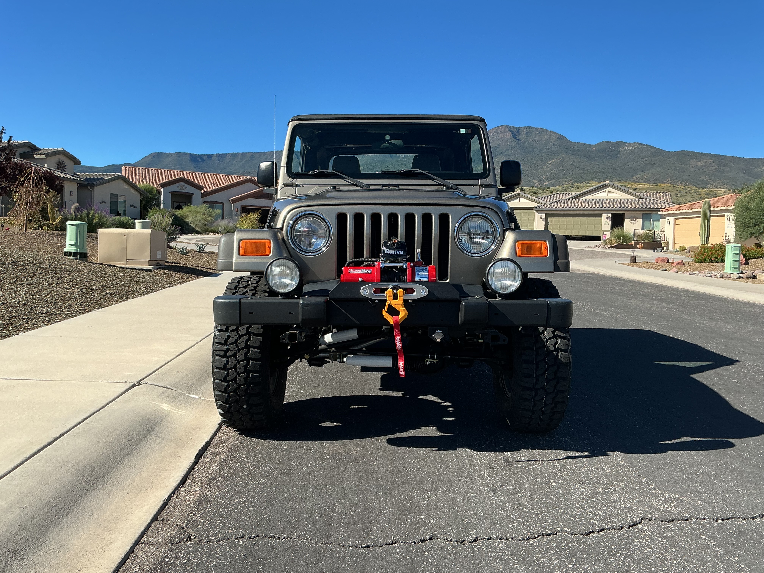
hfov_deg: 61.7
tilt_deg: -2.5
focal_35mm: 29
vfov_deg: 48.2
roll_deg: -1.9
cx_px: 382
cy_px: 286
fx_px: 640
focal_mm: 3
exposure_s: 1/1311
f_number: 1.8
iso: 25
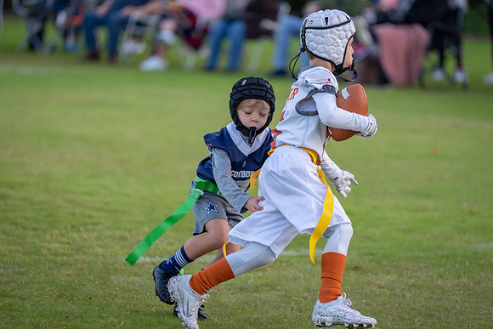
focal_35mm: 200
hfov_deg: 10.3
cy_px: 164
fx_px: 2739
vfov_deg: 6.9
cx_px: 246
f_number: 2.8
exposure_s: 1/1000
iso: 800
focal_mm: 200
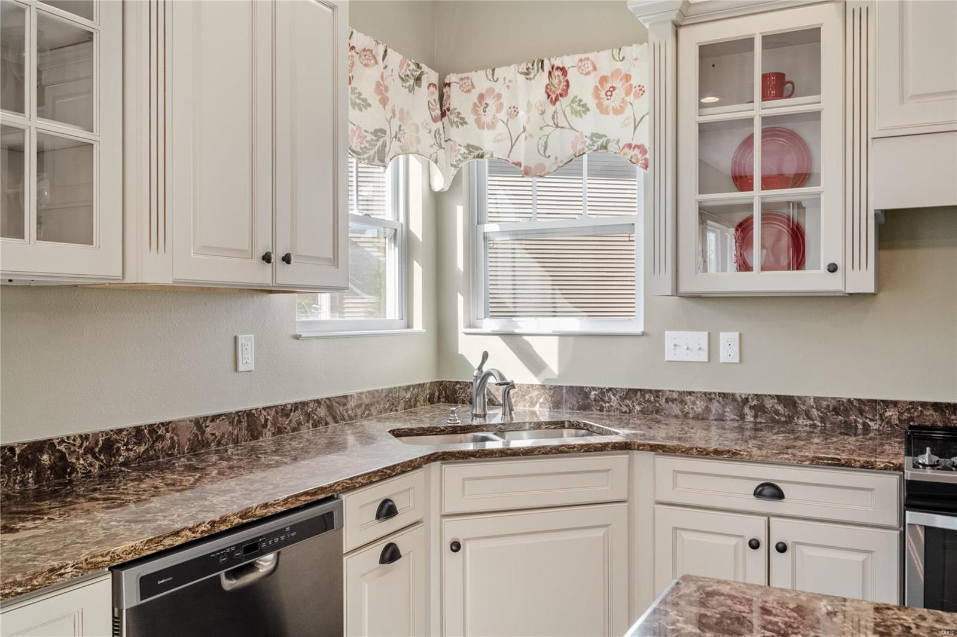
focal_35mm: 30
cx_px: 478
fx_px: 797
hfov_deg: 61.9
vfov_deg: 43.6
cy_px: 318
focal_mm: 15
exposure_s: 1/125
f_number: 8
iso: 400
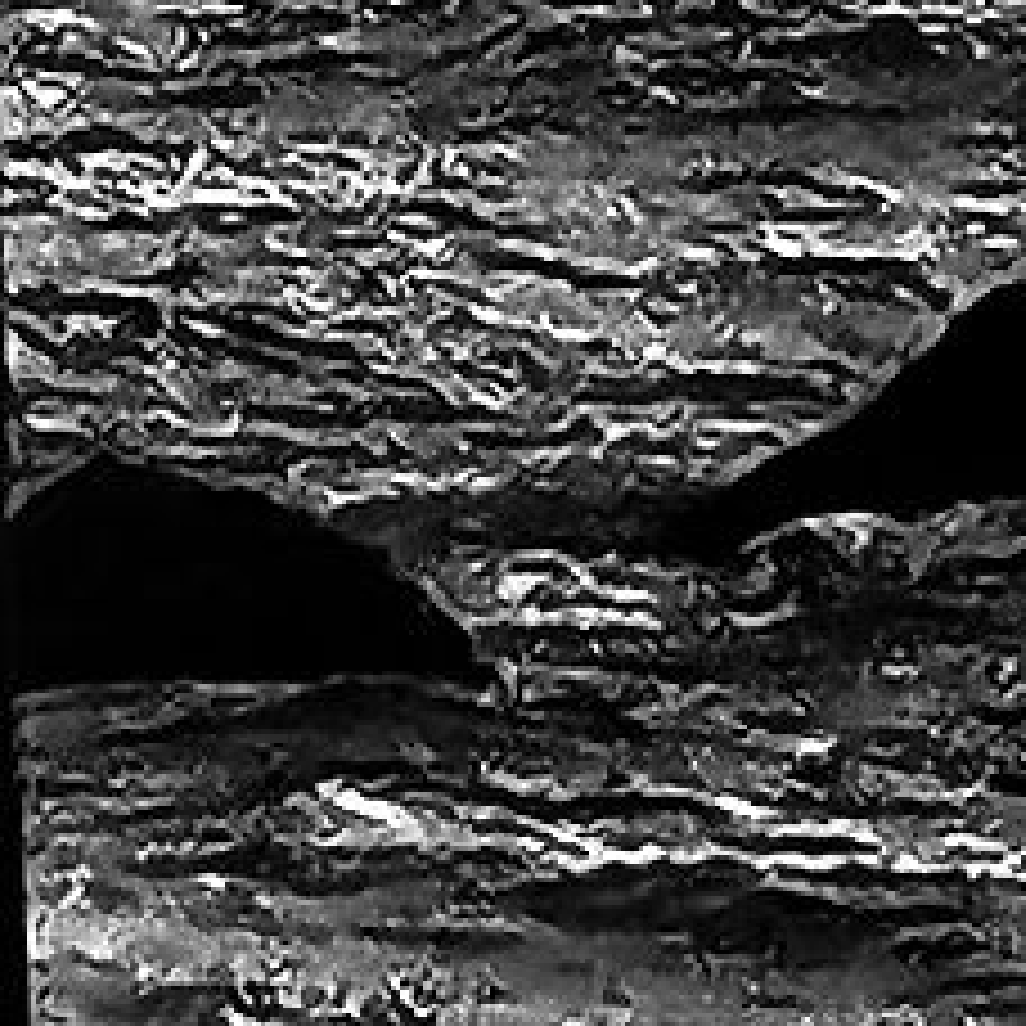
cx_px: 1566
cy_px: 886
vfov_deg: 1.8
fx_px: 31857
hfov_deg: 1.8
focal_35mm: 950
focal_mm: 5.58
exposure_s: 1/384
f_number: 1.8
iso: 50
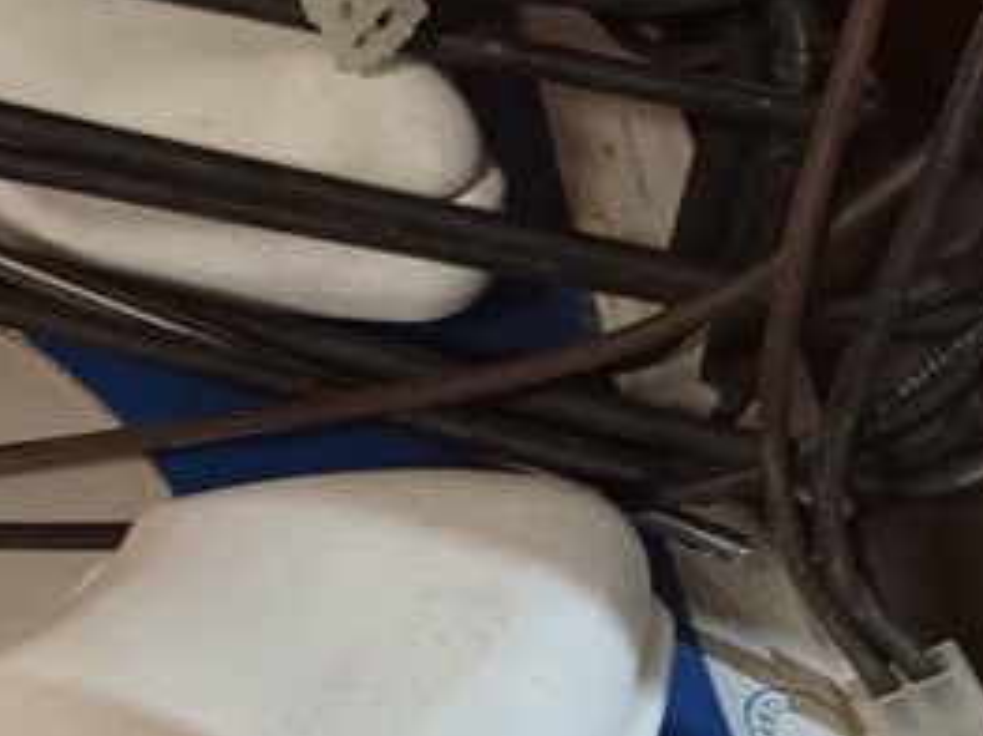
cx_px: -755
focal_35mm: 109
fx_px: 3094
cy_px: 702
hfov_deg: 15.6
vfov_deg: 13.4
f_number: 1.79
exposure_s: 1/24
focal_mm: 4.7
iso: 529
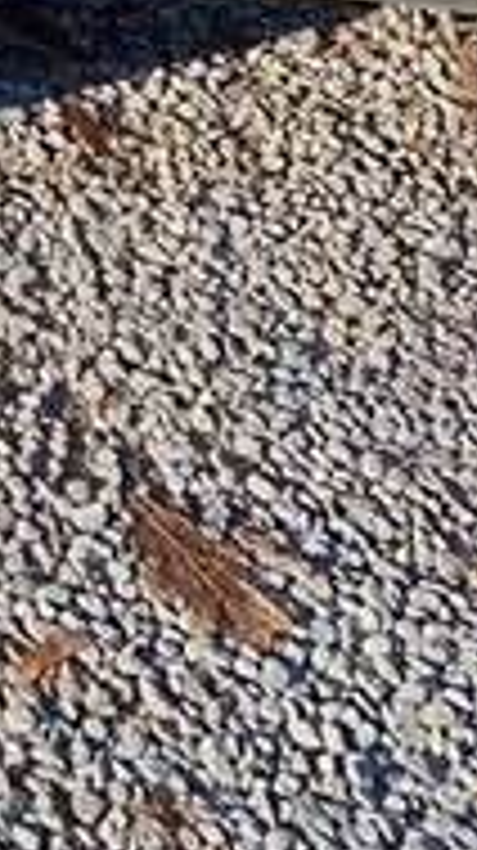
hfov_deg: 11.7
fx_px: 1870
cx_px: -693
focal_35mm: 83
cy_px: -58
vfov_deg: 24.1
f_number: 1.8
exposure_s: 1/462
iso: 32
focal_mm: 5.23
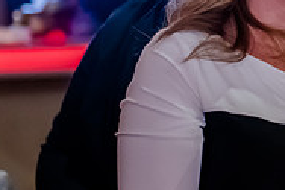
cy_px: -4
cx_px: 456
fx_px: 2033
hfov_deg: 7.8
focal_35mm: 257
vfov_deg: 5.3
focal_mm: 58
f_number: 2.8
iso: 5000
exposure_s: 1/200
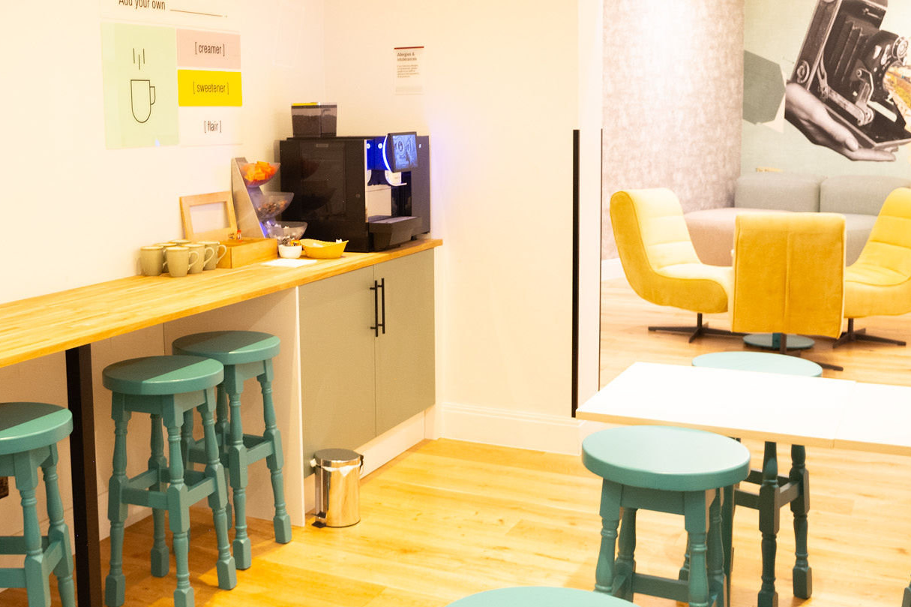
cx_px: 313
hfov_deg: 44.9
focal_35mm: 43
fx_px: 1088
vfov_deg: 31.1
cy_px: 254
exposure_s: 1/50
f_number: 2.8
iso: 800
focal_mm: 17
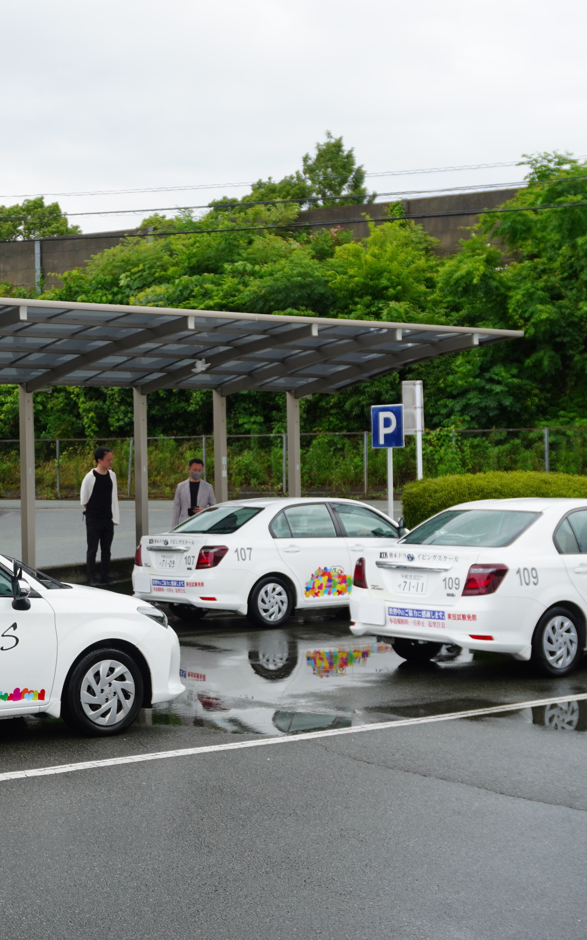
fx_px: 1377
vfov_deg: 37.7
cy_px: 467
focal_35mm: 54
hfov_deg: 23.6
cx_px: 98
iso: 100
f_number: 5
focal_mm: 23
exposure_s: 1/200
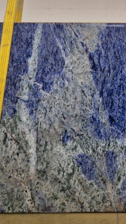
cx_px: 112
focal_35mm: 34
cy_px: 113
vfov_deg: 58.0
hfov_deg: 33.0
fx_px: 202
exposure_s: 1/227
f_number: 1.8
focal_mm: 5.4
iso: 50
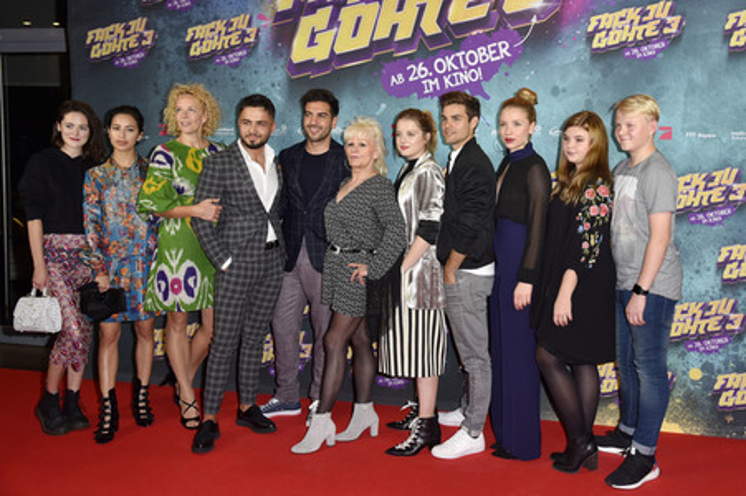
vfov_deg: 41.1
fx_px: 663
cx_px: 373
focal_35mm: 32
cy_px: 248
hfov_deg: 58.8
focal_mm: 32
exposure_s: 1/200
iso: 800
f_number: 5.6
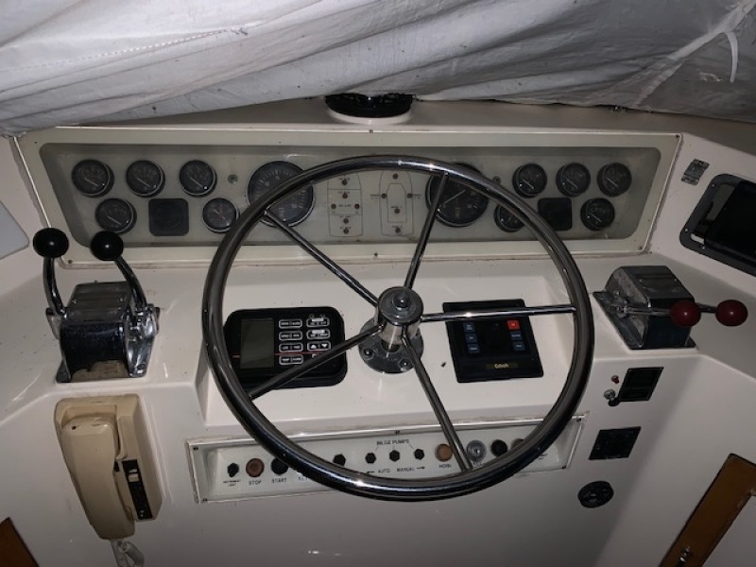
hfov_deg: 67.3
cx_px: 378
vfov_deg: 53.1
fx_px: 568
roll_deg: -6.5
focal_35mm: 26
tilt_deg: -37.7
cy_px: 284
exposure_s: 1/23
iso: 50
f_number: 1.8
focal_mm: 4.25
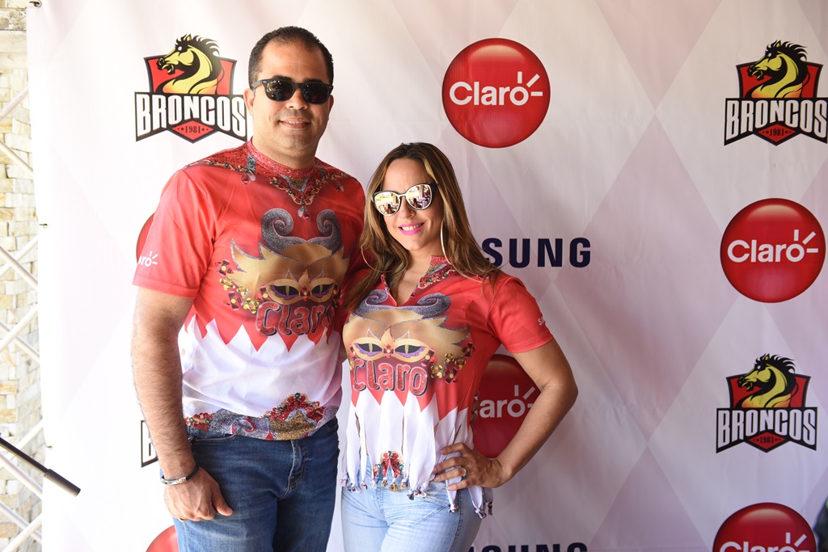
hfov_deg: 43.6
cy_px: 276
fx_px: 1035
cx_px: 414
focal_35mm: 45
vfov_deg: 29.9
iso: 500
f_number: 3.5
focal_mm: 45
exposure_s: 1/200
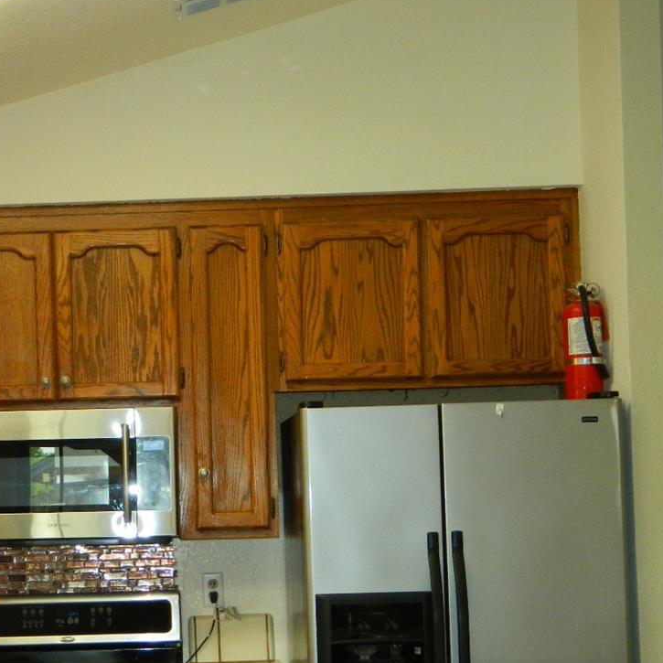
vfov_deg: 22.9
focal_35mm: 75
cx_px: 64
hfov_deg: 22.5
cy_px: 478
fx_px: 1625
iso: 200
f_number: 3.5
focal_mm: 7.3
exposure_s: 1/30
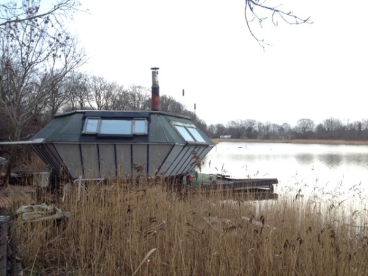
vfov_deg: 40.7
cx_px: 184
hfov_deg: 52.6
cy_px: 138
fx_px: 372
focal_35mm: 35
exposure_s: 1/30
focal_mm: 4.28
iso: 50
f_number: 2.4
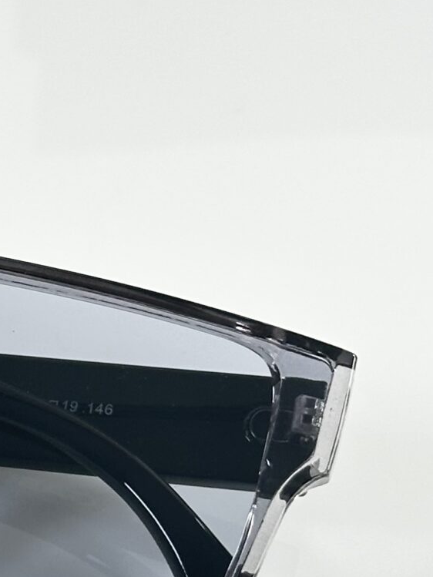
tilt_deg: -43.2
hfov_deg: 8.8
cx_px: -214
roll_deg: +0.7
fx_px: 2734
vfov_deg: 12.0
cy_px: 408
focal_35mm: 164
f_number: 1.78
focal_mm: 6.86
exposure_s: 1/100
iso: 64
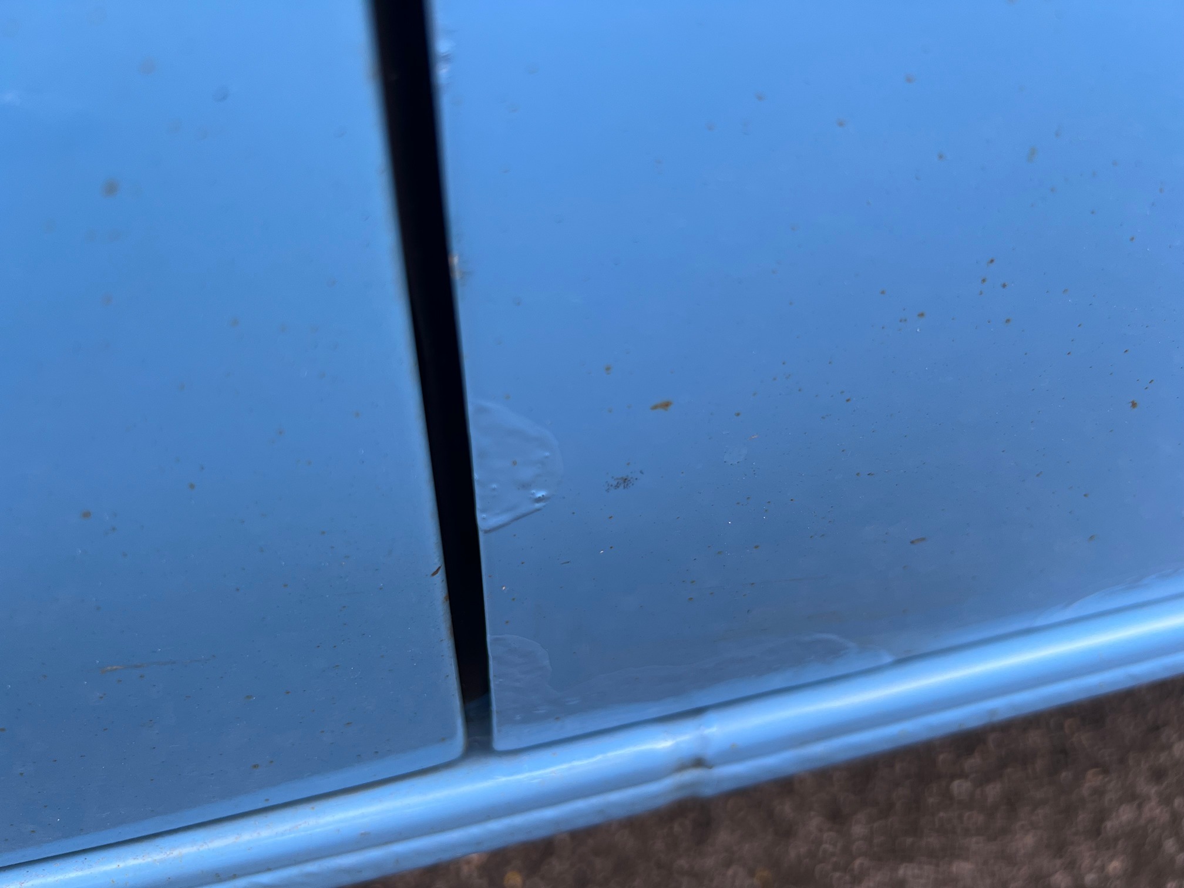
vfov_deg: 53.1
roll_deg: +1.5
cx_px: 592
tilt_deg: -34.4
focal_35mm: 26
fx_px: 889
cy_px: 444
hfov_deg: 67.3
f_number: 1.5
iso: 40
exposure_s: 1/216
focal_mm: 5.7
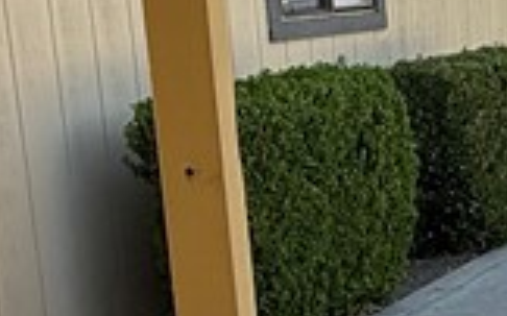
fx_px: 1298
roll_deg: +1.3
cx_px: 786
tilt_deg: -10.2
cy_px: 175
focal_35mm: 94
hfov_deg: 19.1
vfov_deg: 13.9
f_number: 2.2
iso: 64
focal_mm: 2.22
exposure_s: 1/349
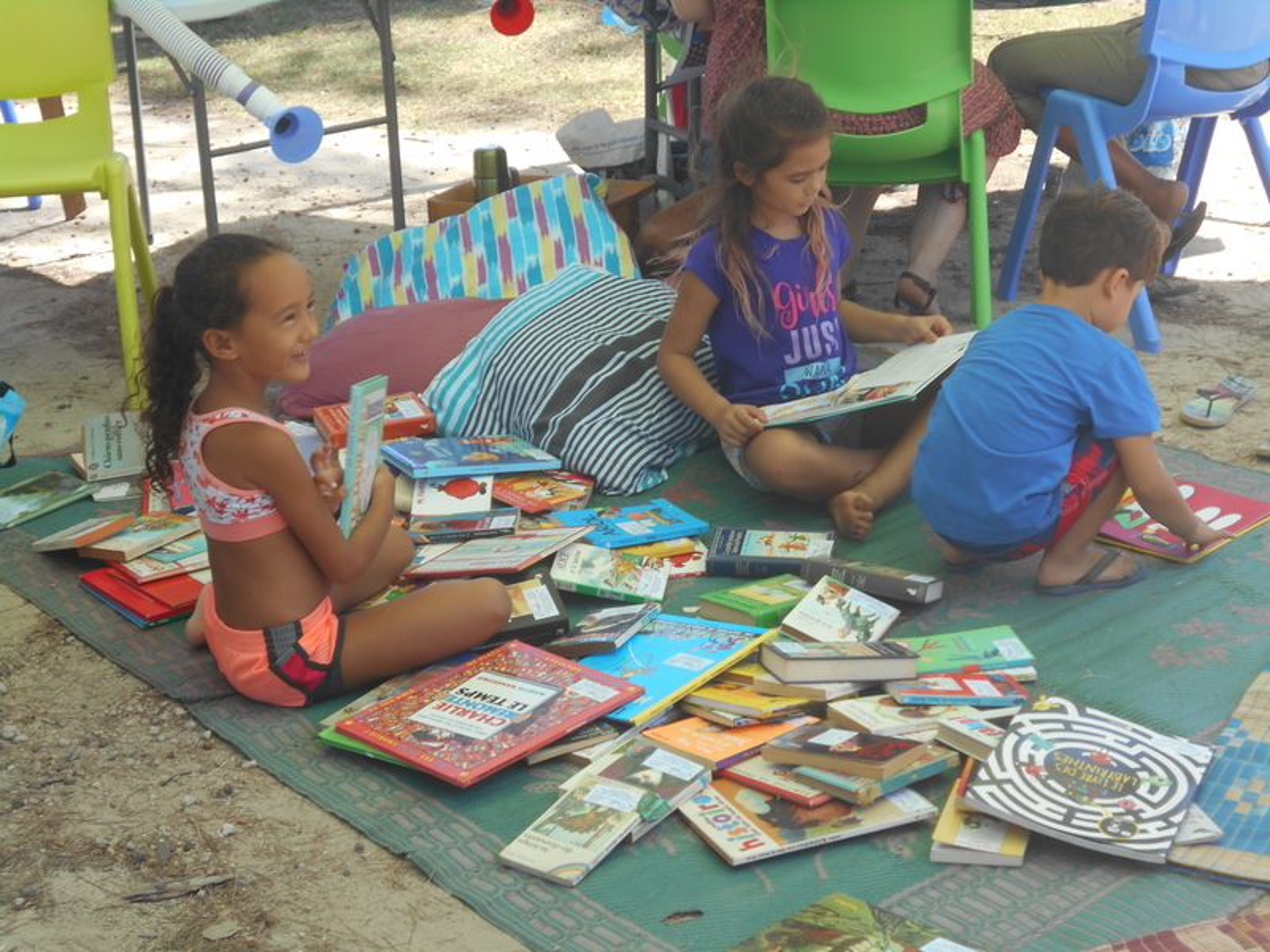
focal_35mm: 66
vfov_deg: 22.3
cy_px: 476
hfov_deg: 29.4
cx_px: 635
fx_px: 2421
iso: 80
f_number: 5.3
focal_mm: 11.6
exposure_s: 1/100
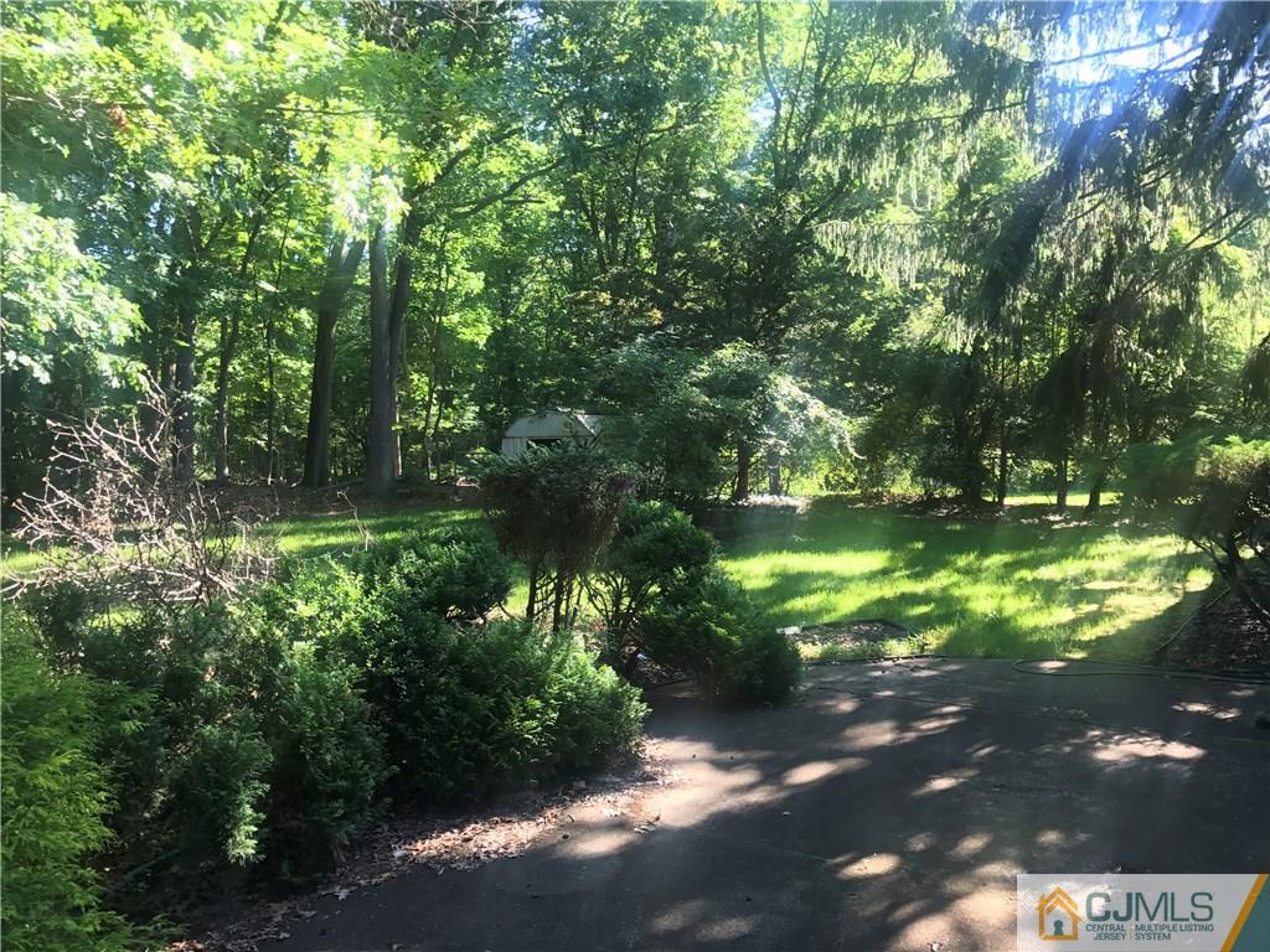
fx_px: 1027
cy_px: 476
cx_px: 635
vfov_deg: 49.7
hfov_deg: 63.4
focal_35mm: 28
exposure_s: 1/90
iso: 20
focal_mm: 3.99
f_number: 1.8
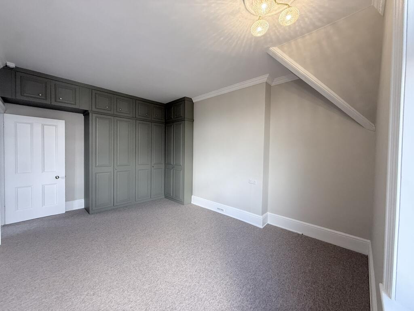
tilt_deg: -0.2
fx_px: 167
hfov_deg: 102.1
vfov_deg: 85.7
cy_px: 156
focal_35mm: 14
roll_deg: -1.2
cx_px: 207
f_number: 2.2
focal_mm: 2.22
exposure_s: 1/99
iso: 250
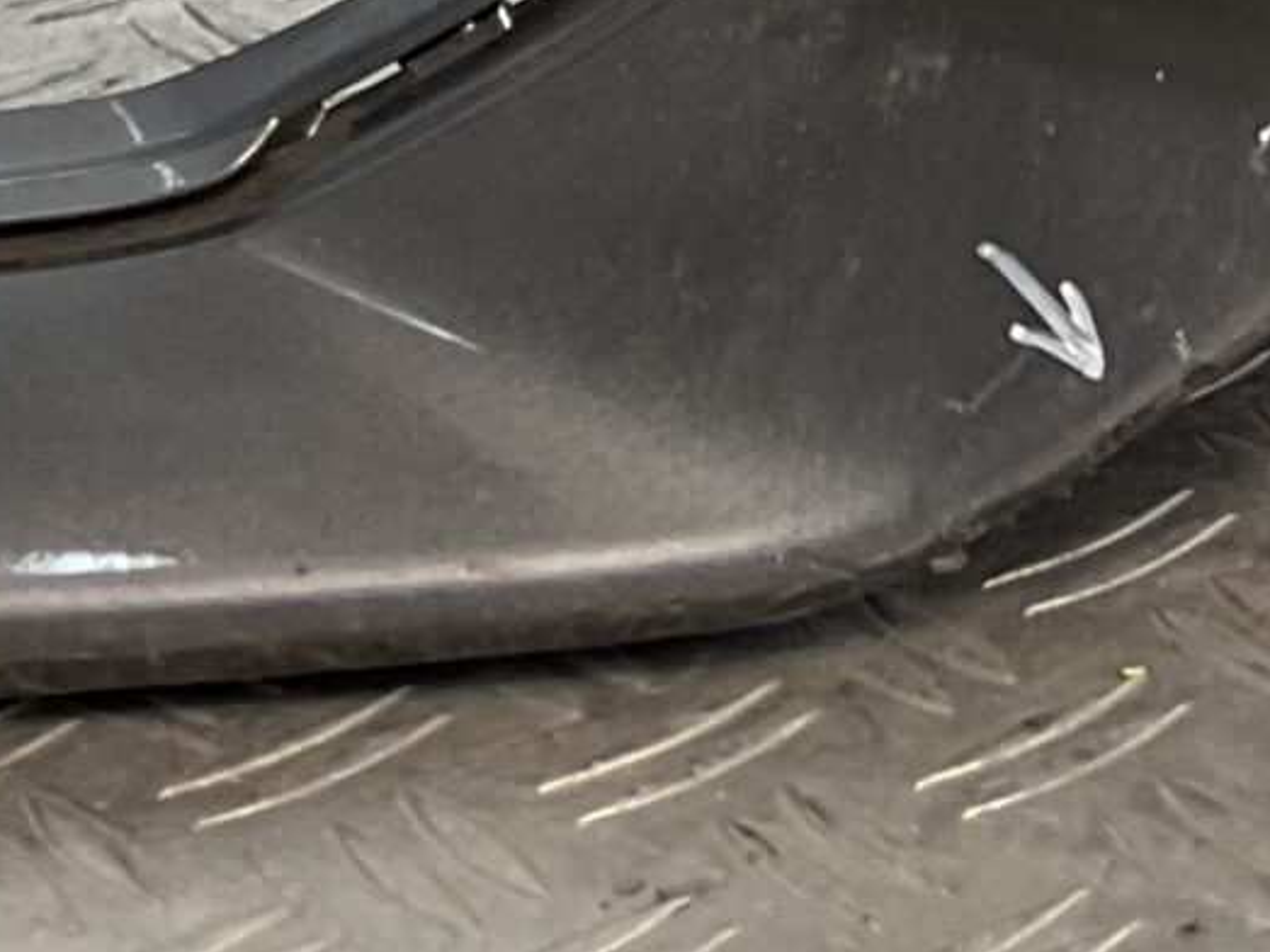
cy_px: -1103
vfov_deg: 9.6
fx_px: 5209
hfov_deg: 13.3
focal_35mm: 142
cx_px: 1758
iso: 16
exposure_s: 1/214
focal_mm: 3
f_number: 1.8
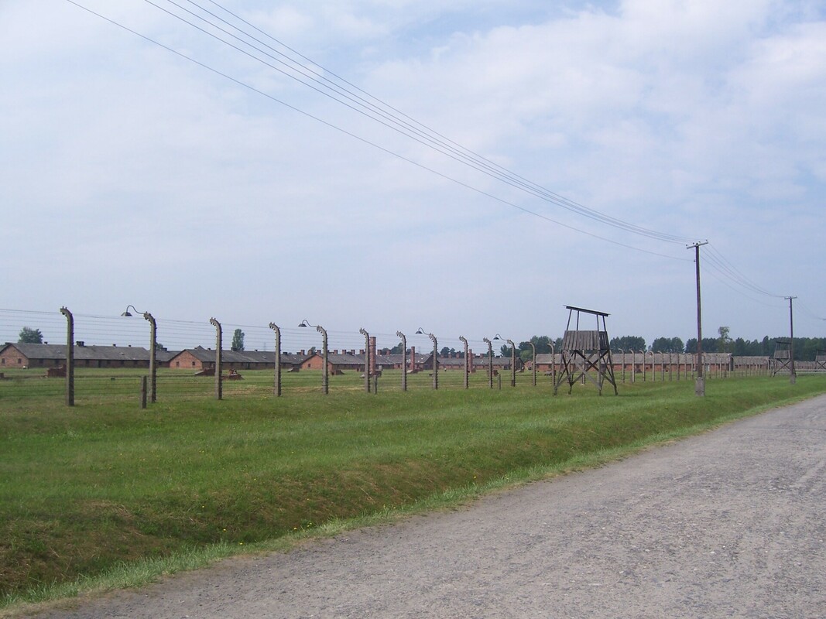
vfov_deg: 39.6
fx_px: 859
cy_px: 310
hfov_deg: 51.4
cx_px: 413
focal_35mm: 36
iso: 80
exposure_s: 1/640
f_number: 4.5
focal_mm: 6.2
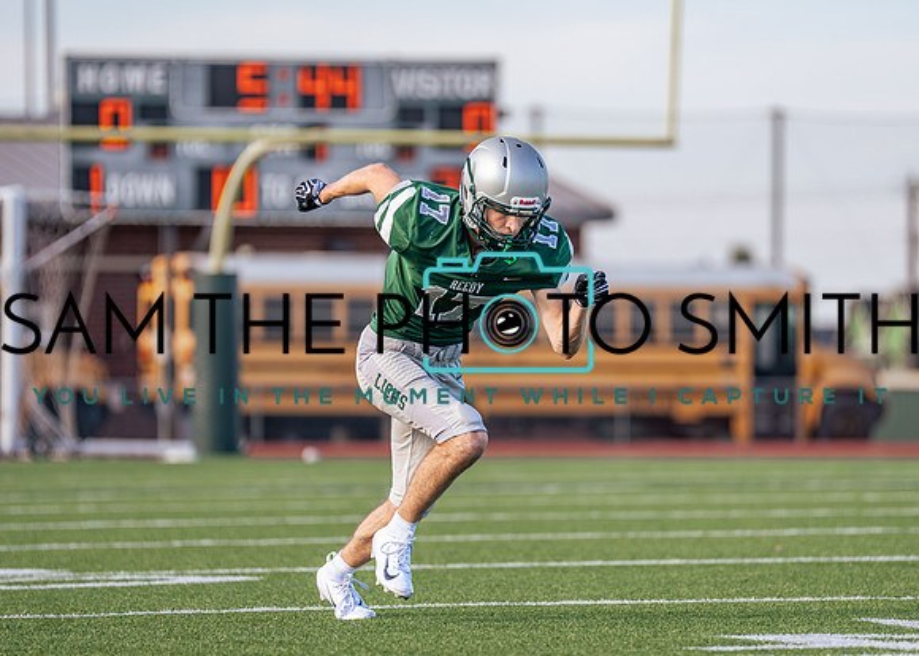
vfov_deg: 5.0
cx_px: 515
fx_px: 7489
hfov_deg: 7.0
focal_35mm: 287
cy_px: 384
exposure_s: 1/2500
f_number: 2.8
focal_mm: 200
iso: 250
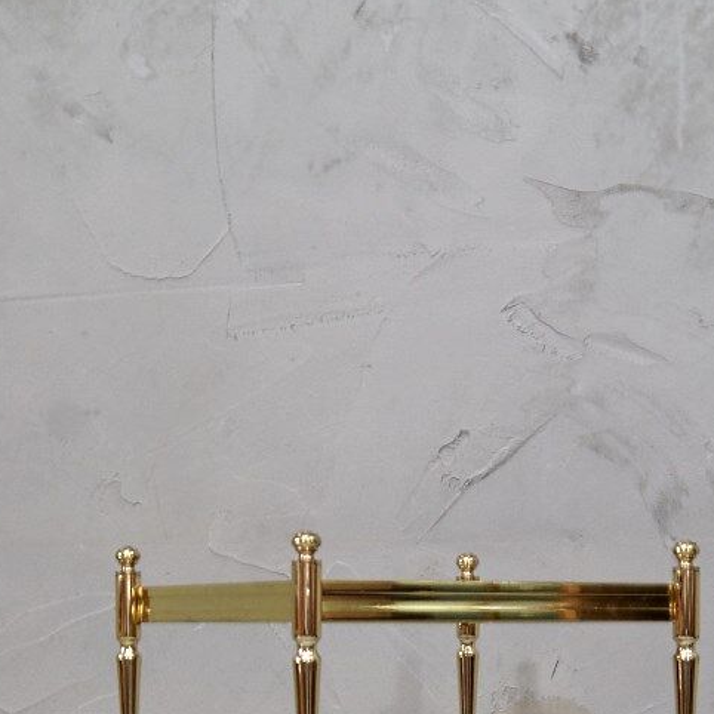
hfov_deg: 18.7
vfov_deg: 18.1
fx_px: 2170
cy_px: 748
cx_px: 360
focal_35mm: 93
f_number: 8
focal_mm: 28
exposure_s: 1/10
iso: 400
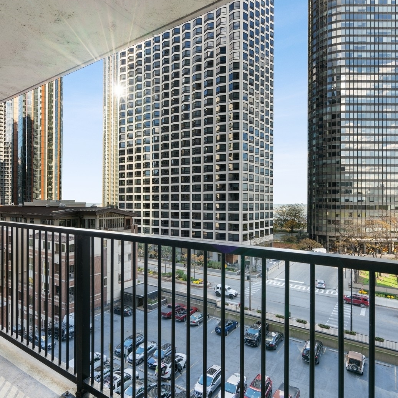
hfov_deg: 72.1
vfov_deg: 72.1
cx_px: 203
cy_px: 200
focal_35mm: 21
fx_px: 273
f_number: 7.1
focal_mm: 16
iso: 320
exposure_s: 1/15
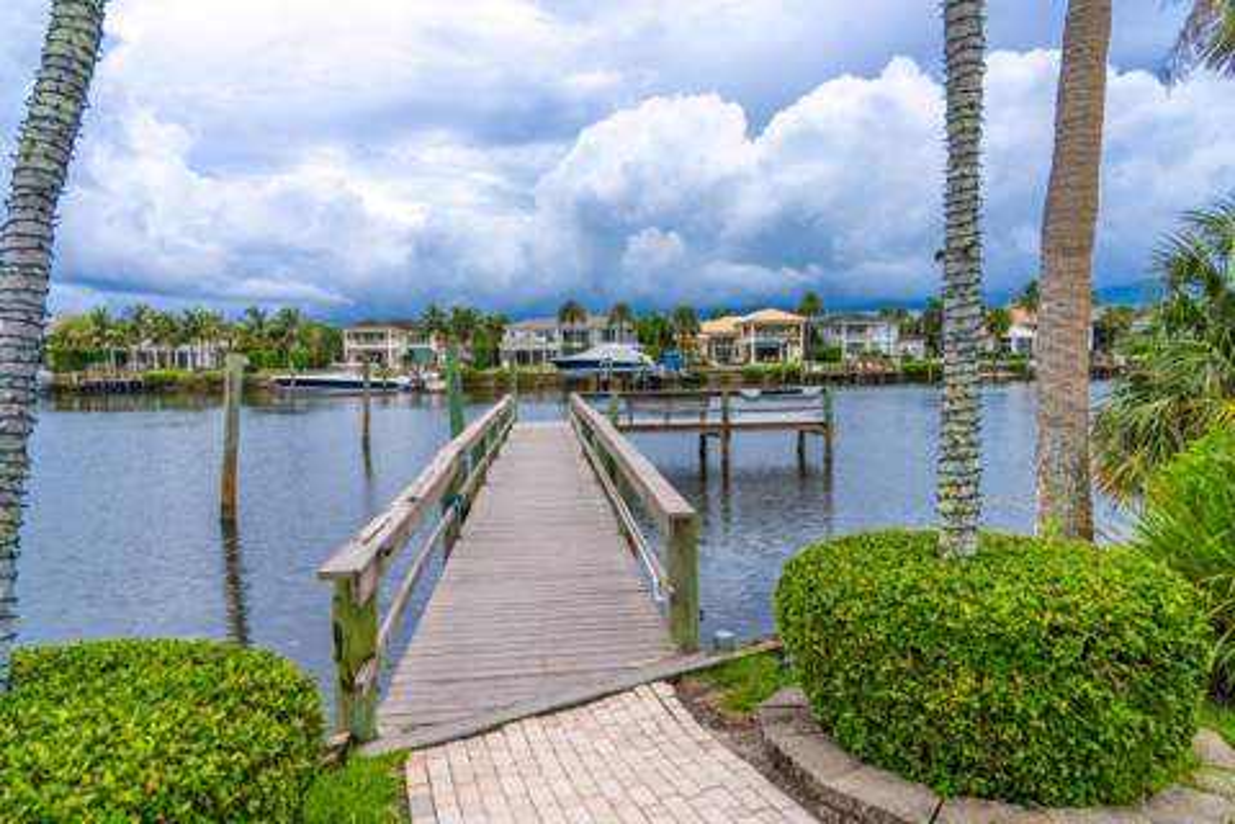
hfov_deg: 73.7
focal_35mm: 24
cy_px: 412
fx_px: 823
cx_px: 618
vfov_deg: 53.1
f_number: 5
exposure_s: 1/800
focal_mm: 24
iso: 100
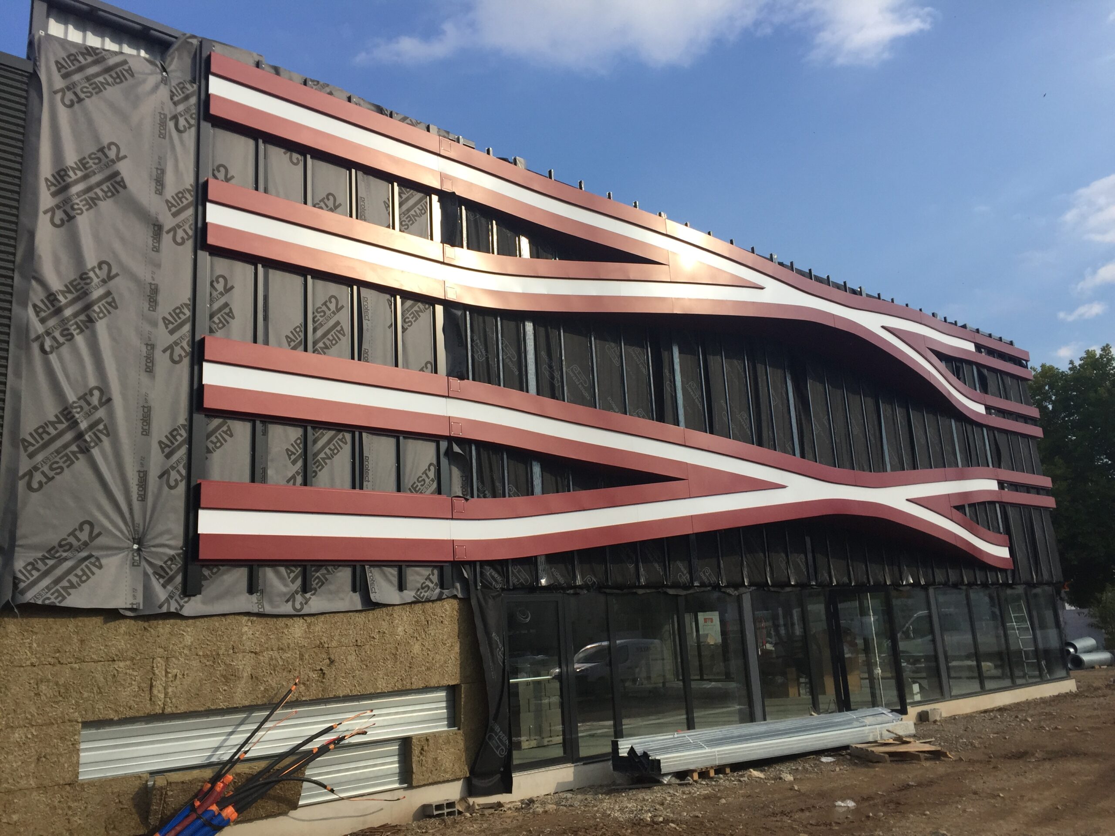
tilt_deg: +11.7
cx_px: 558
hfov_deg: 61.7
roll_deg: +2.8
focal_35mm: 29
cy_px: 418
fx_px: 934
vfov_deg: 48.2
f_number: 2.2
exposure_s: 1/1980
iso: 32
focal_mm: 4.15
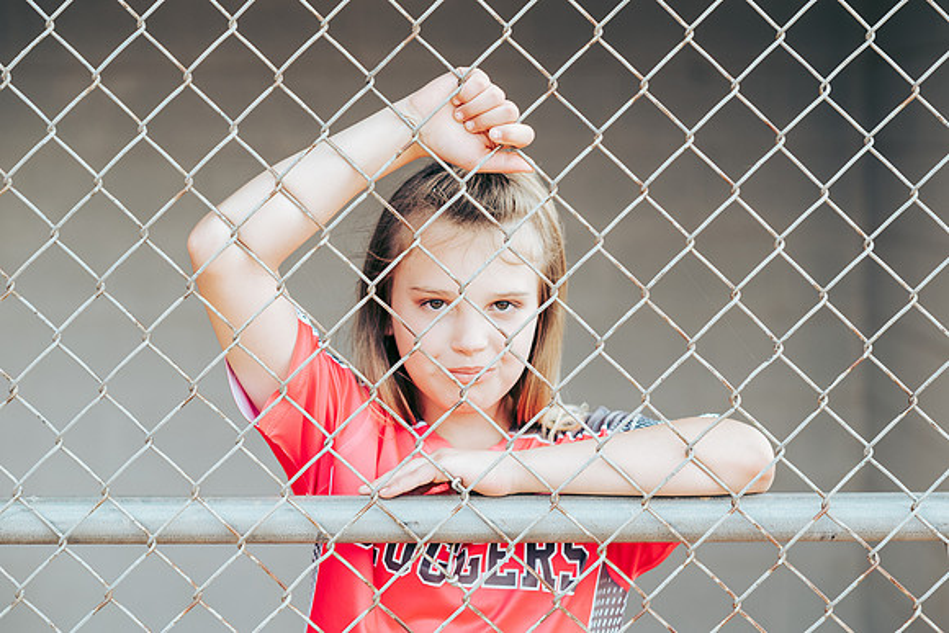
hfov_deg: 23.4
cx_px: 480
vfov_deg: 15.8
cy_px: 316
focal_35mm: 87
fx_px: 2287
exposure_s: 1/500
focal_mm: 85
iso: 160
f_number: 2.8
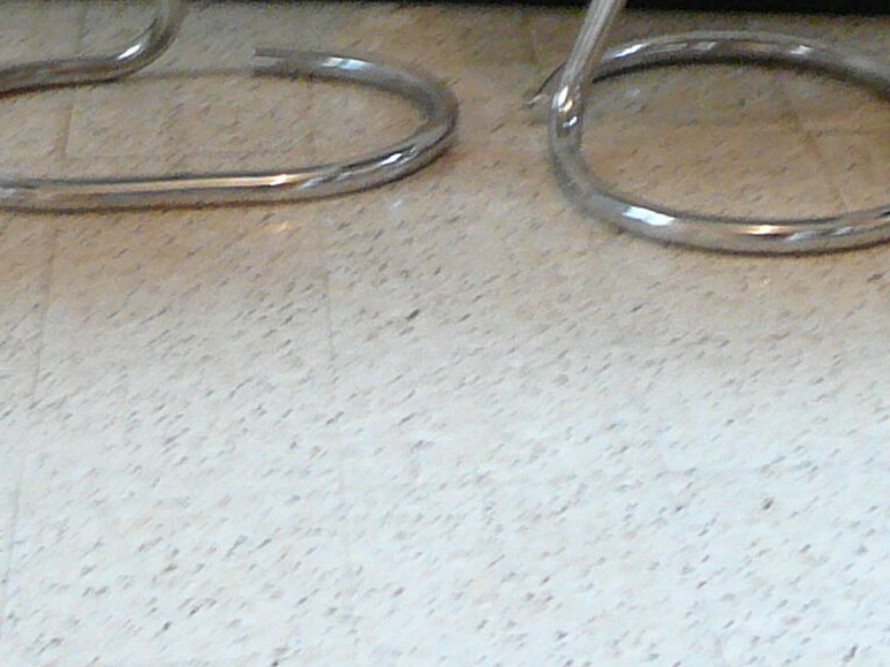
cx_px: 483
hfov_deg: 17.0
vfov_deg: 12.4
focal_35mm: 116
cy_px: -168
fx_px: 2982
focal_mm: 5.2
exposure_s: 1/8
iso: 200
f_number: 2.8
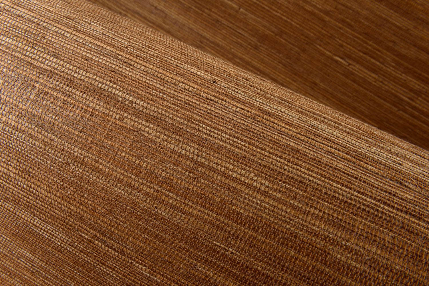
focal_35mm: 36
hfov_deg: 53.1
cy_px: 143
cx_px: 214
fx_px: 429
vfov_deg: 36.9
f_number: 18
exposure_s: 1/160
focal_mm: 36
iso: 100
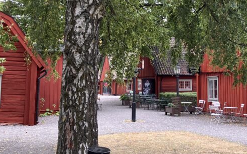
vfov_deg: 20.8
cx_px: 157
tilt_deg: +6.5
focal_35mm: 62
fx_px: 417
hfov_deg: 32.8
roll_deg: -2.5
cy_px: 38
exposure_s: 1/128
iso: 25
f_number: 1.8
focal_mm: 3.99
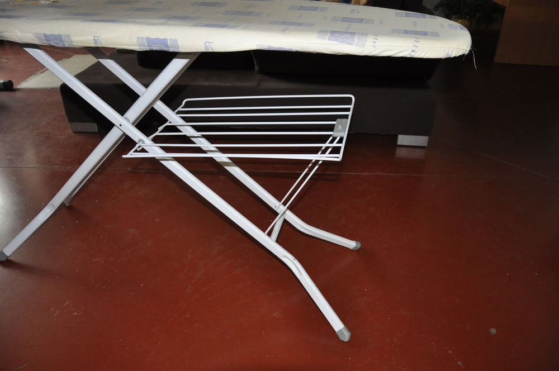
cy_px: 186
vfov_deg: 47.8
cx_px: 280
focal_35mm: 27
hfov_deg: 67.4
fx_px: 419
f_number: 3.5
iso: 800
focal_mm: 18
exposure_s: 1/60
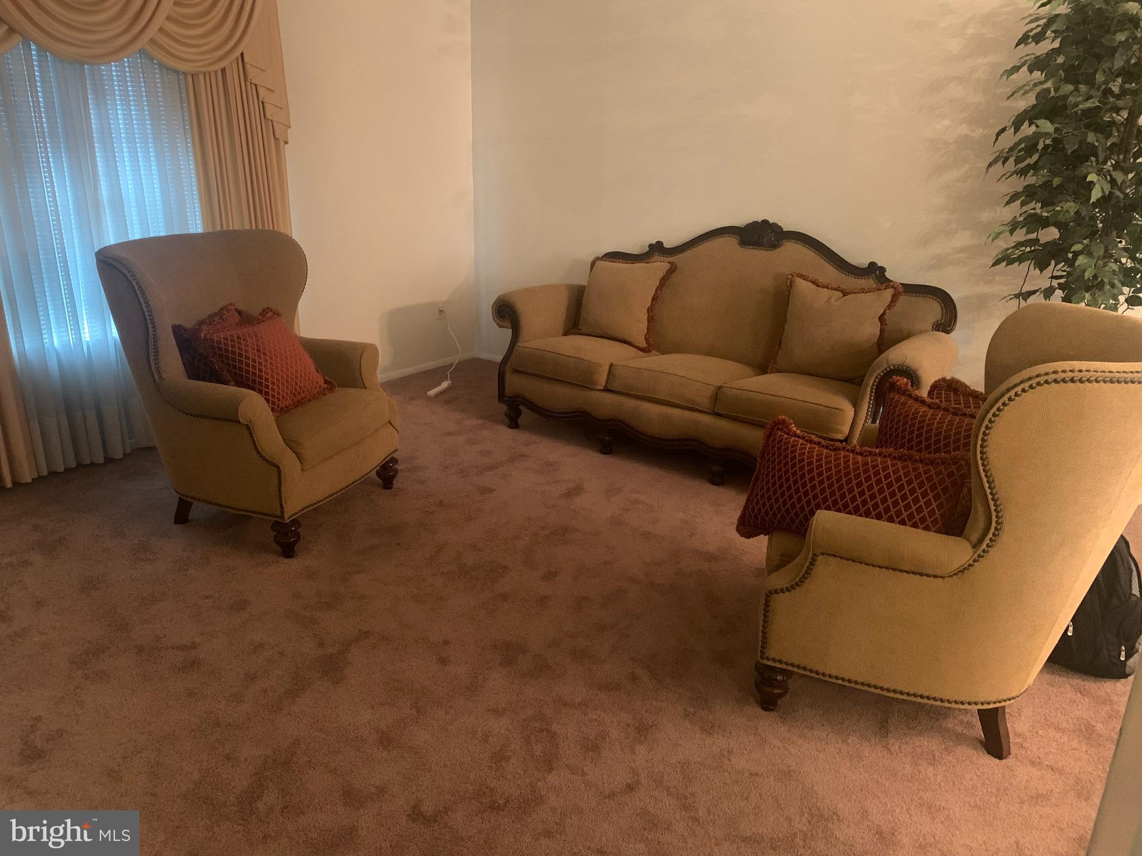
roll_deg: -1.3
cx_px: 571
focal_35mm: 26
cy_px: 428
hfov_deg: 67.3
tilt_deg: -18.3
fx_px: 858
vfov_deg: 53.1
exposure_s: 1/24
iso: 640
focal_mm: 4.25
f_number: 1.8
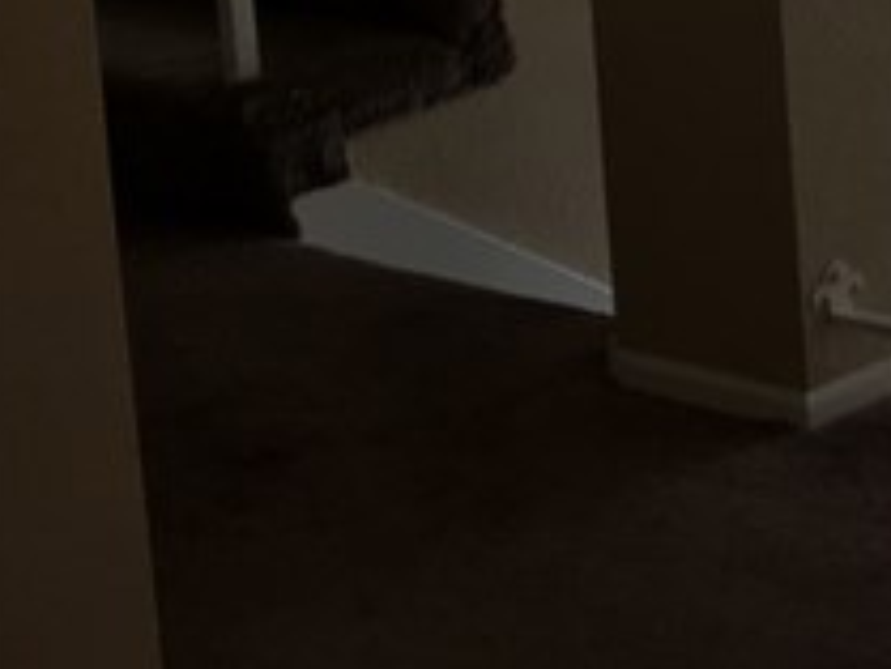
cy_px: -729
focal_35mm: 142
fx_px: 3657
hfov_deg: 11.4
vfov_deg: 9.7
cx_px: 2153
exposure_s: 1/60
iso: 25
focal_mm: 4.15
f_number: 2.2
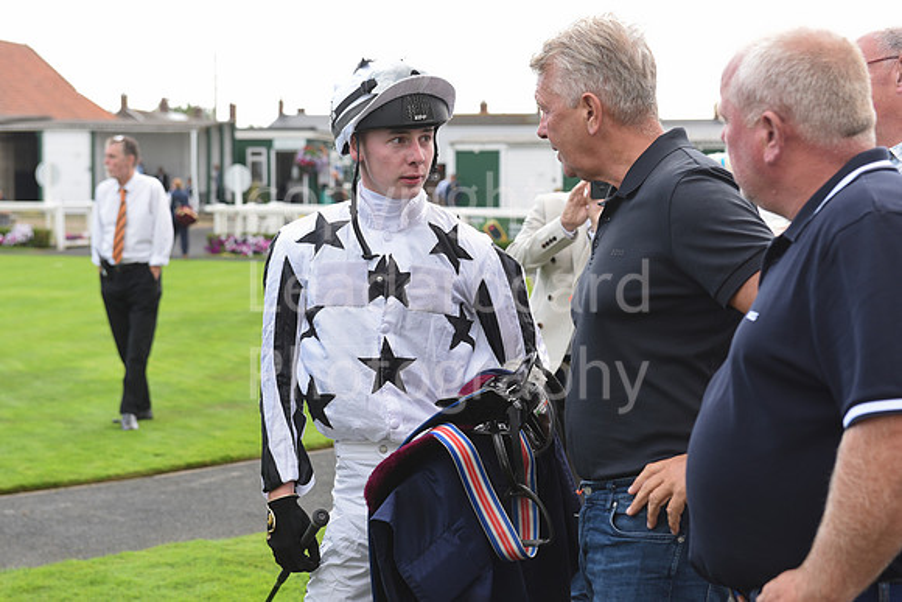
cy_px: 301
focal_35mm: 70
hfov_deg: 28.8
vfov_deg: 19.5
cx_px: 451
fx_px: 1754
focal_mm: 70
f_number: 5.6
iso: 400
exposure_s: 1/400
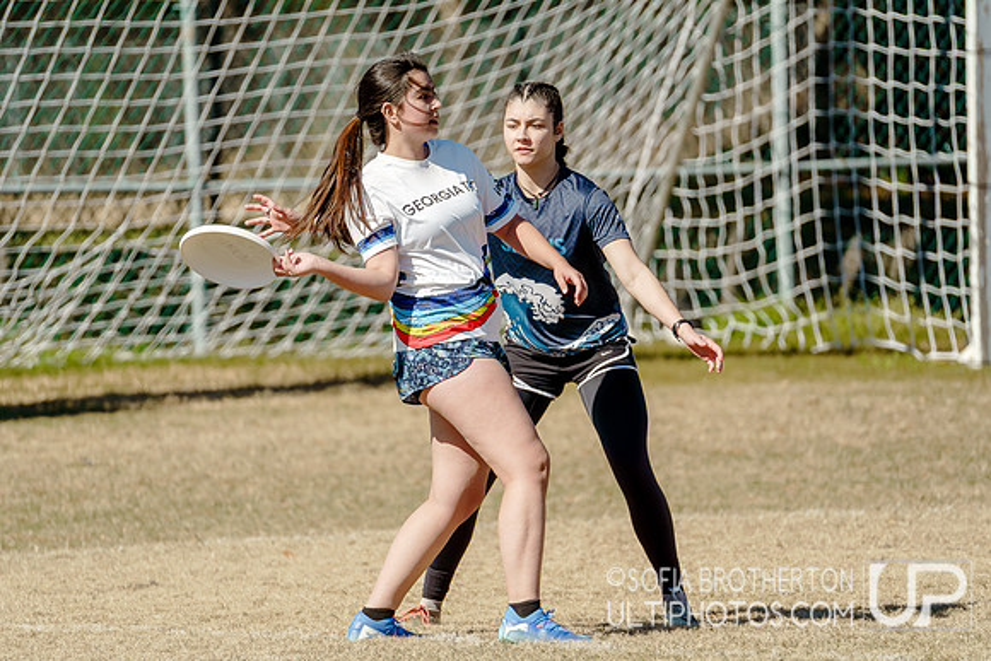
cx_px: 524
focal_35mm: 477
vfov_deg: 2.9
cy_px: 310
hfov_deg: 4.3
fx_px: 13126
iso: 200
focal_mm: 430
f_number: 6.3
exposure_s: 1/1250
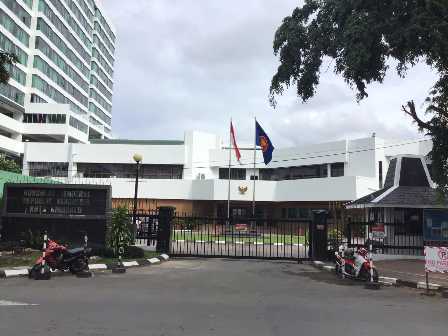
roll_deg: -1.4
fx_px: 401
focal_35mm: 31
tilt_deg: +6.7
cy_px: 168
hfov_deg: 58.4
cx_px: 224
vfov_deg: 45.4
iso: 25
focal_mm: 3.3
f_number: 2.4
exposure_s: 1/1664
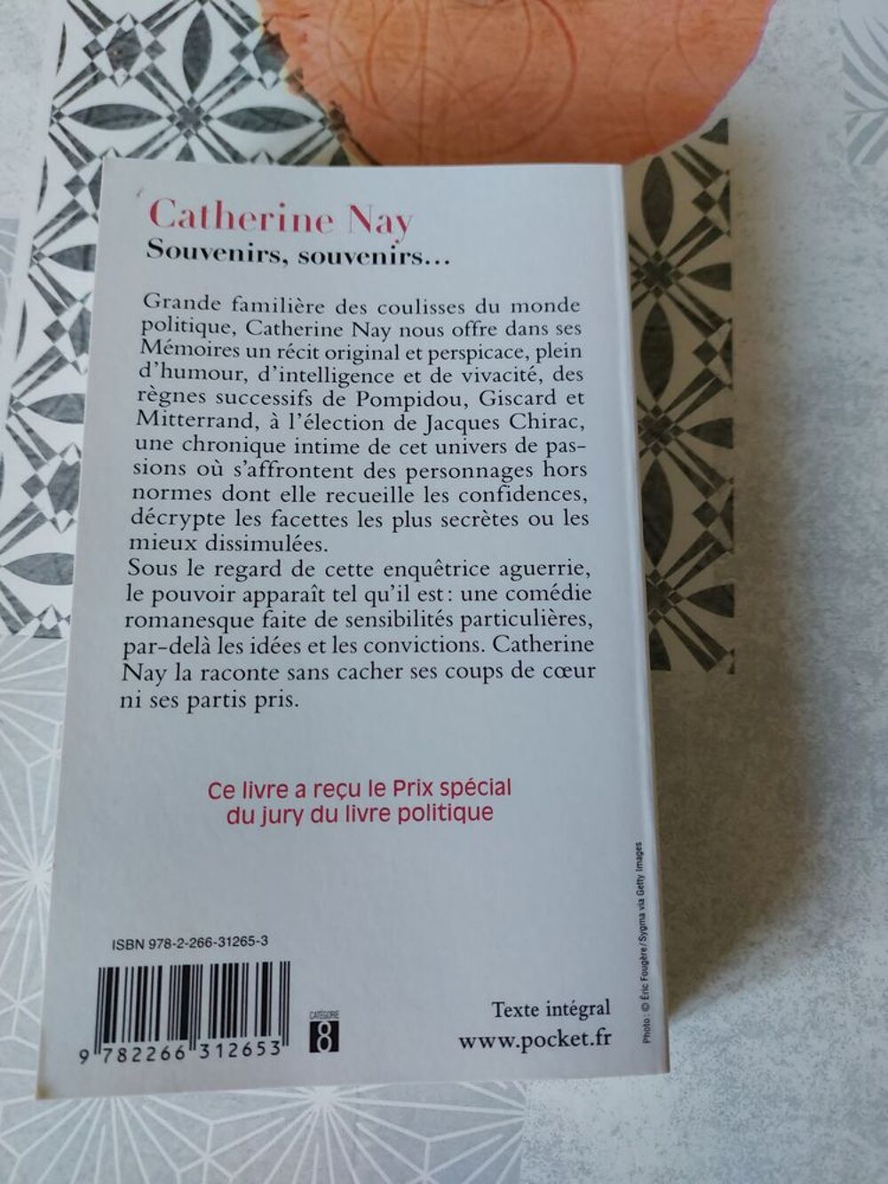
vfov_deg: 69.4
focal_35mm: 25
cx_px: 444
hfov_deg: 54.9
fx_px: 855
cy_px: 592
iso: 320
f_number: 1.8
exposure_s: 1/100
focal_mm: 5.23
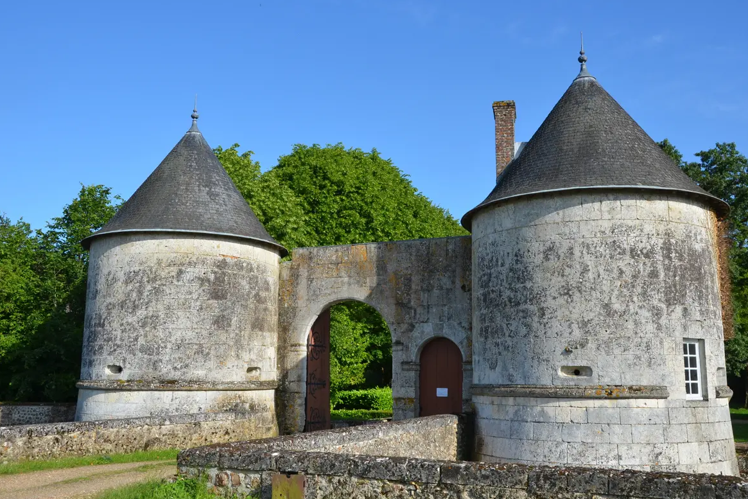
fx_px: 769
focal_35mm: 37
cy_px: 252
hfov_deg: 51.9
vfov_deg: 36.0
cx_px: 382
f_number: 8
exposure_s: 1/250
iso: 110
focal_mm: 24
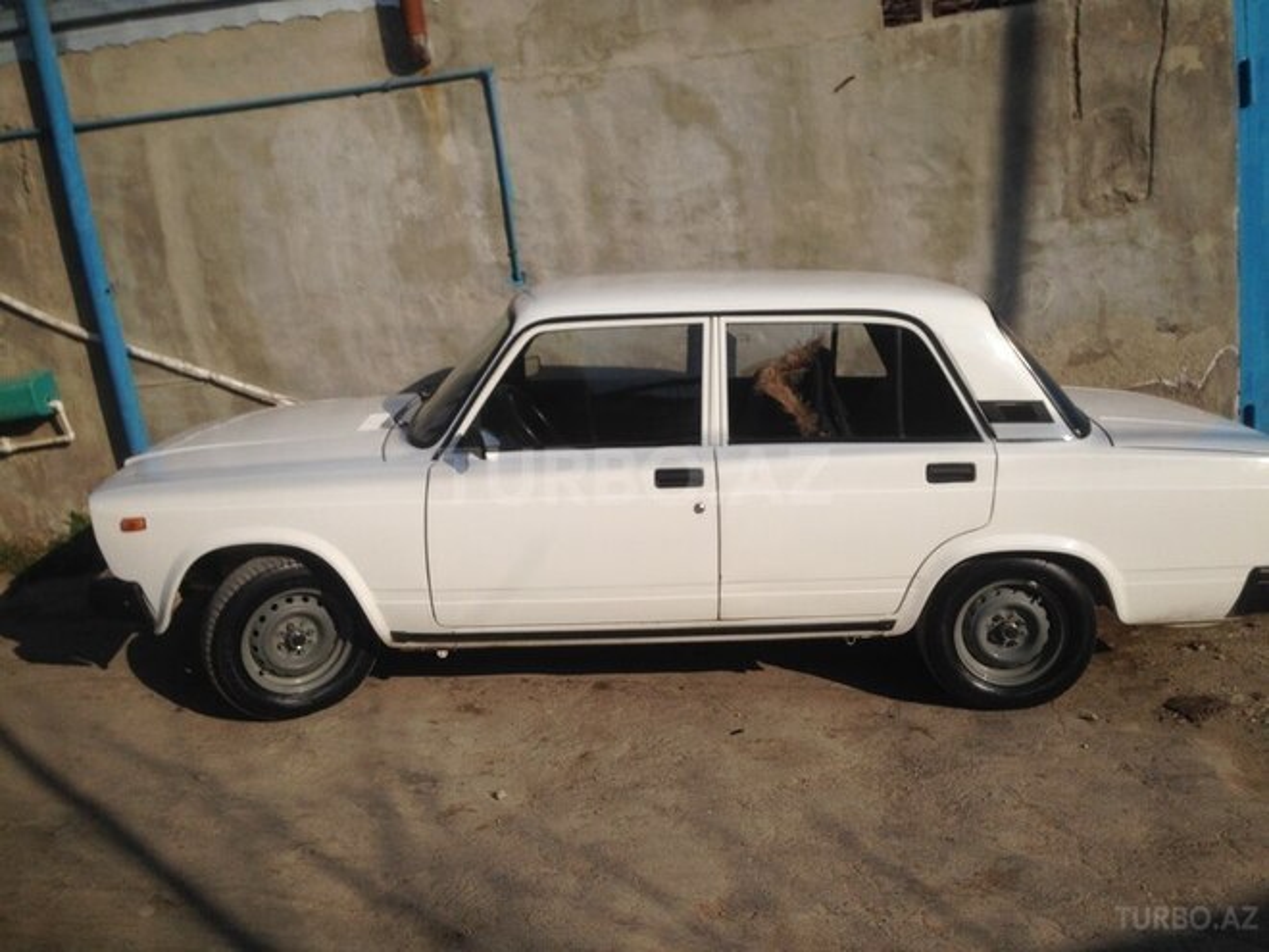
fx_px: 1210
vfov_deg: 42.9
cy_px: 476
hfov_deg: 55.4
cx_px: 634
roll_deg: +6.7
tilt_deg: -15.3
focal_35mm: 33
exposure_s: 1/3876
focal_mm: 4.12
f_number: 2.4
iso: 50
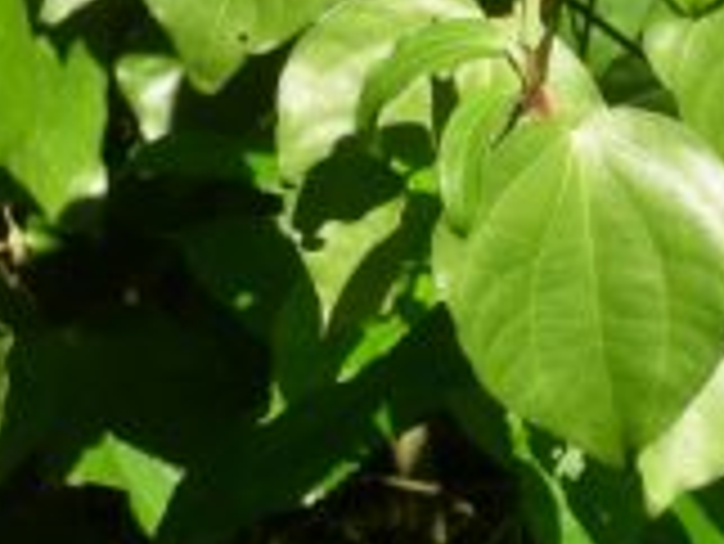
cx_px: 108
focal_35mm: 306
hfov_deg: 6.5
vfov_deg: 4.8
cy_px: -121
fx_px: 6405
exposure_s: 1/155
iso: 64
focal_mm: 23
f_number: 5.4
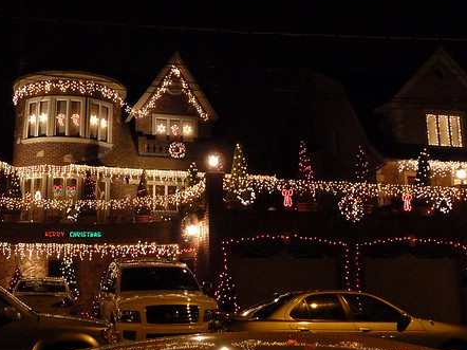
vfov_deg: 34.3
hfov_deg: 44.3
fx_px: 566
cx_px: 166
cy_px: 162
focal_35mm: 42
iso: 800
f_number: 3.5
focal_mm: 5.3
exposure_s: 1/13
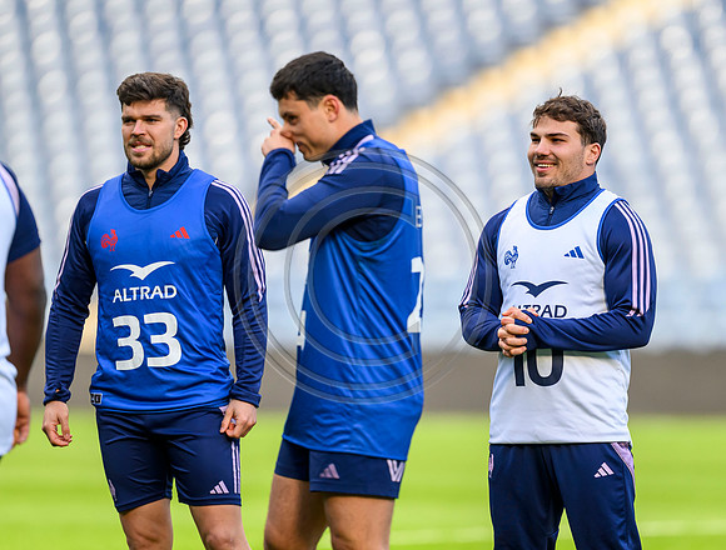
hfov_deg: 3.5
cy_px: 224
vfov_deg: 2.6
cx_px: 433
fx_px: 12034
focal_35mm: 571
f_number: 3.2
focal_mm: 400
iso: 1000
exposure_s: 1/2500
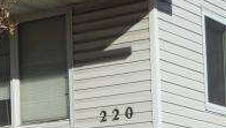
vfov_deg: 7.9
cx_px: -71
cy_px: 160
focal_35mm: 152
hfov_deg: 13.6
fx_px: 911
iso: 80
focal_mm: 7.6
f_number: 3.4
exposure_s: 1/1600
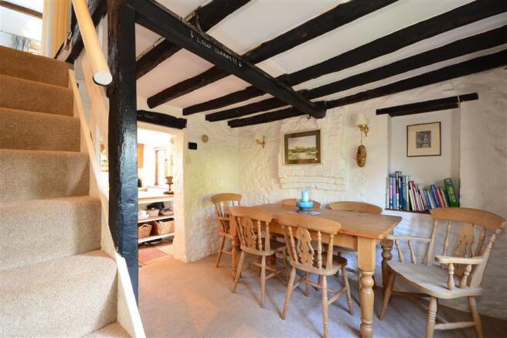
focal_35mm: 15
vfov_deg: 77.3
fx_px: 211
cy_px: 169
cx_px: 254
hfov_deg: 100.4
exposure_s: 2
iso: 250
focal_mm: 10
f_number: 13
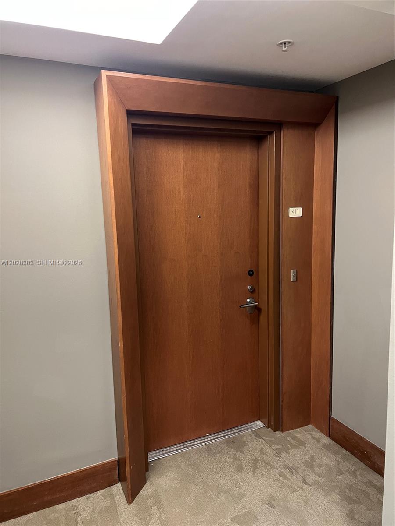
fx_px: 396
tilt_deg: -8.1
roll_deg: +1.5
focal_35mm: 26
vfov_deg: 67.3
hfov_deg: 53.1
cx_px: 198
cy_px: 263
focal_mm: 5.7
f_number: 1.5
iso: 400
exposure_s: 1/60
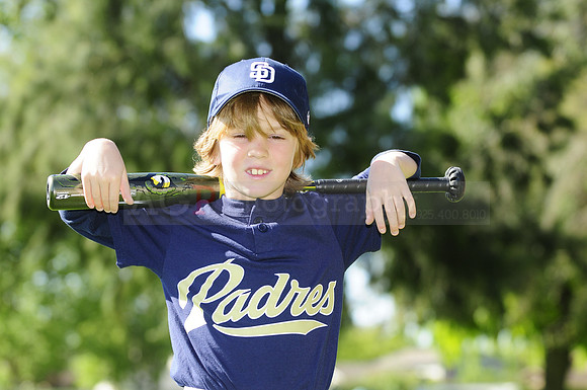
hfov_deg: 15.2
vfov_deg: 10.1
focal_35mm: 135
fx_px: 2198
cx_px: 294
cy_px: 195
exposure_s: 1/500
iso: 200
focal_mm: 90
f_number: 4.5
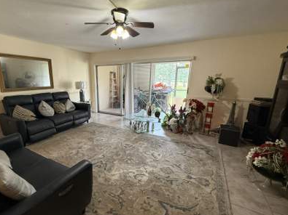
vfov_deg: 74.7
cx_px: 124
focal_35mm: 17
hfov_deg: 90.5
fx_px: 141
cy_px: 113
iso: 320
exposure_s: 1/60
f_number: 2.2
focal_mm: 2.22
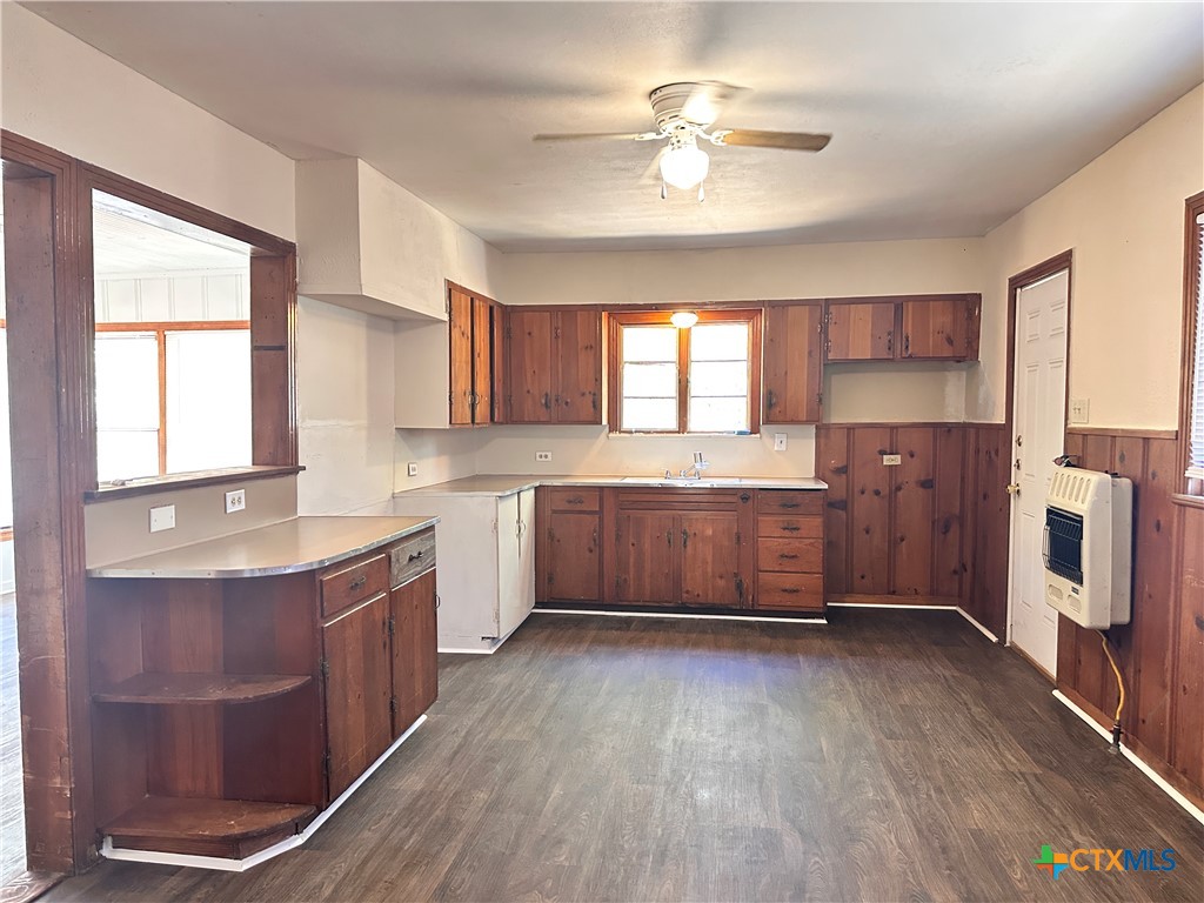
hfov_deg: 71.6
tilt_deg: -3.3
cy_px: 452
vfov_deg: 56.8
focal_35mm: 24
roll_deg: +0.0
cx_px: 602
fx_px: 835
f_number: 1.78
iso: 640
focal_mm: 6.86
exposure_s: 1/60
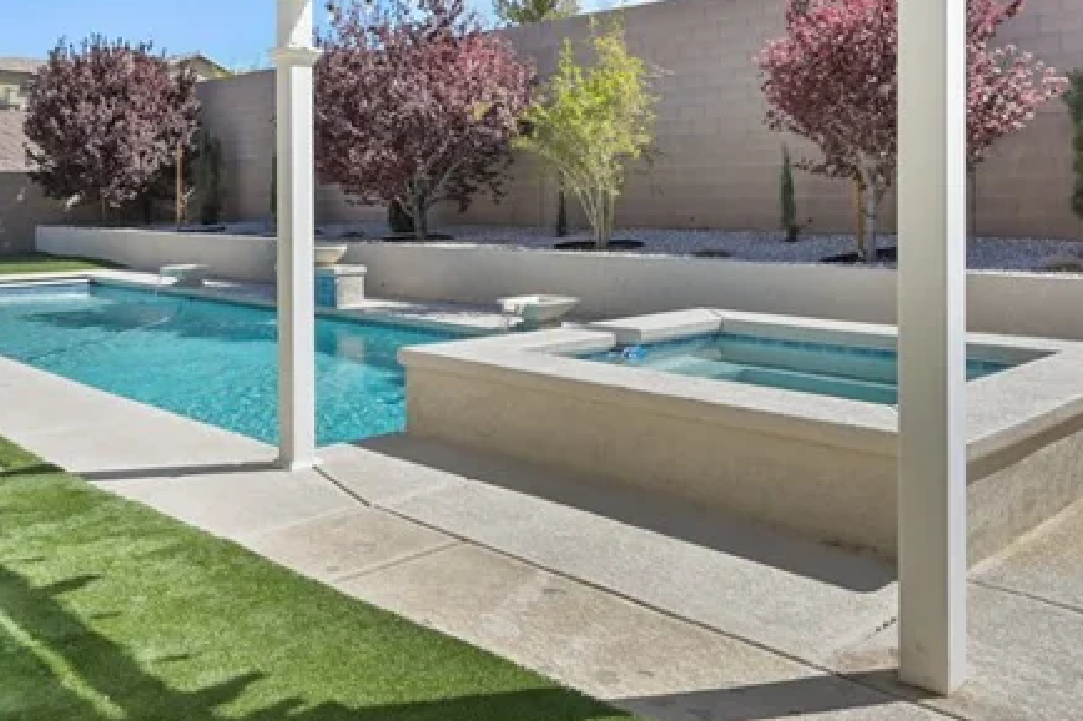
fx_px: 992
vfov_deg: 39.1
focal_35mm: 33
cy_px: 198
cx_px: 457
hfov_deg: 57.0
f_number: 8
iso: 500
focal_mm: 14
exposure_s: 1/1000
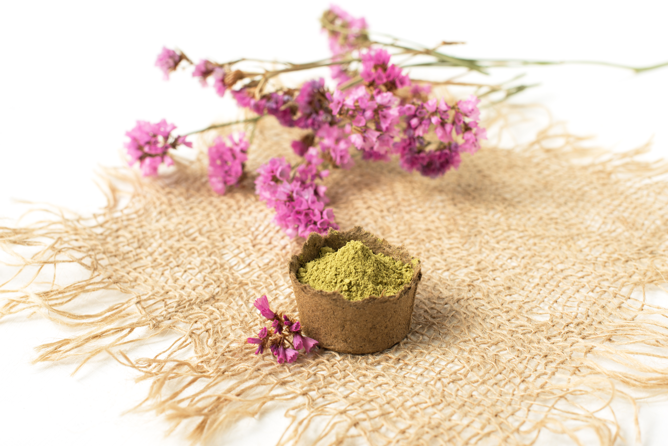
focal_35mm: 50
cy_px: 223
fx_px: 928
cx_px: 334
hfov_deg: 39.6
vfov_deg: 27.0
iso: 200
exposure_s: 1/200
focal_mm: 50
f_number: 6.3
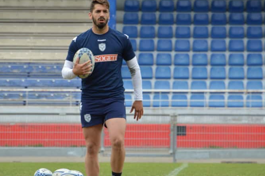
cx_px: 113
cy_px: 90
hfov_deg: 4.6
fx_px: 3308
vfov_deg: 3.0
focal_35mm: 450
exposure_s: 1/400
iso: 400
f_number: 6.3
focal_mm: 200
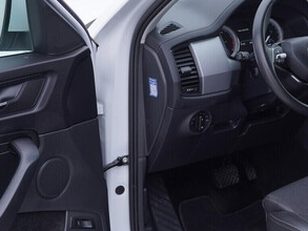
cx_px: 193
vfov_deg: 22.6
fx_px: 579
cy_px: 100
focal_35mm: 65
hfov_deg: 29.7
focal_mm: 24
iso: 125
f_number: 3.5
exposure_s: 1/60
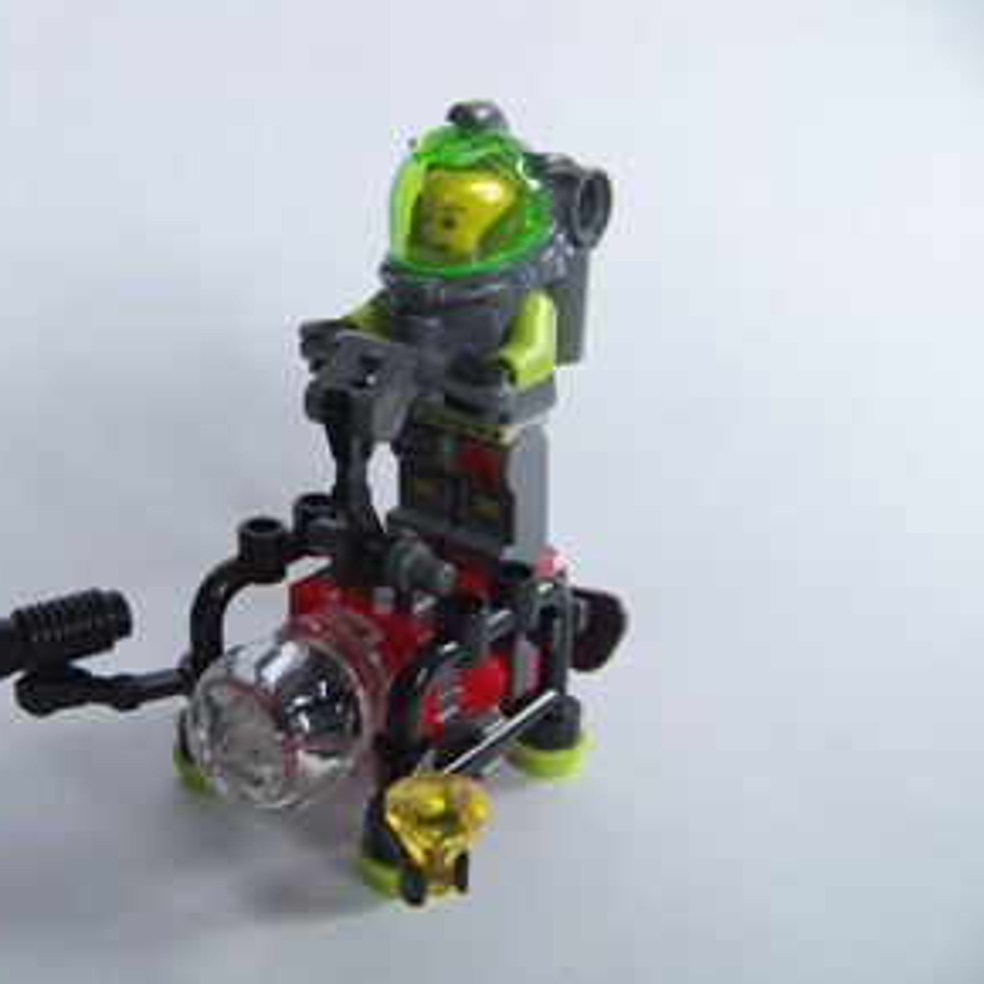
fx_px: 1383
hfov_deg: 38.8
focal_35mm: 43
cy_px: 489
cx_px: 349
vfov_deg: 39.2
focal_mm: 5.85
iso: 100
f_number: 2.8
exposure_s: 1/20
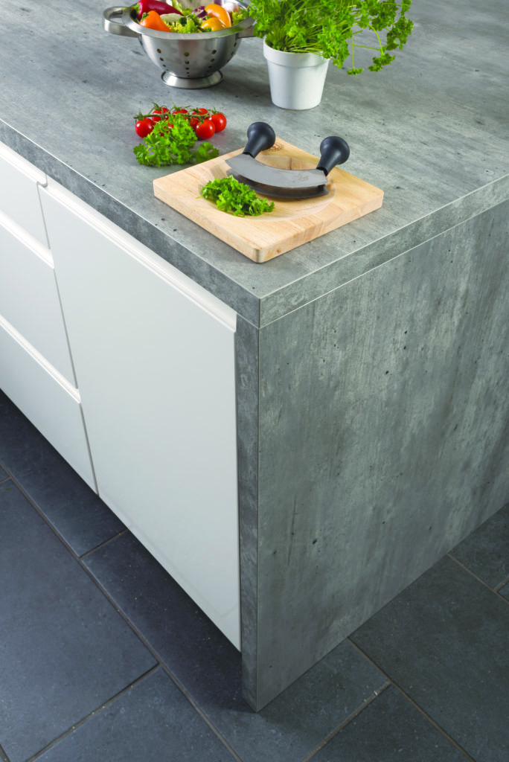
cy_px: 381
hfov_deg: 37.9
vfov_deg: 54.4
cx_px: 254
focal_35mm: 35
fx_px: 741
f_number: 14
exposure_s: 1/125
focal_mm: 35
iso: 100
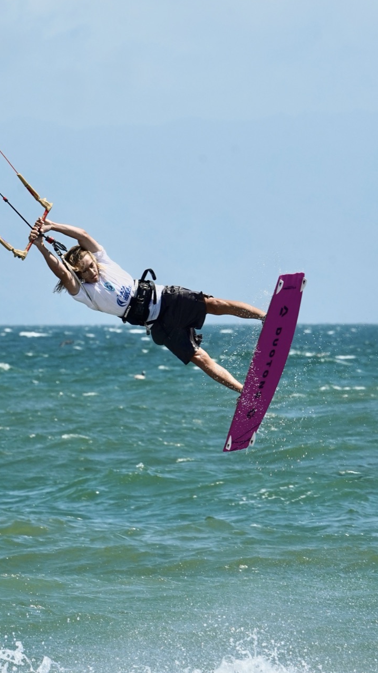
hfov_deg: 3.0
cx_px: 170
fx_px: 7307
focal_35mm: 410
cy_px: 305
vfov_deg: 5.3
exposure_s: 1/1000
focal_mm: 312
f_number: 11
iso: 640
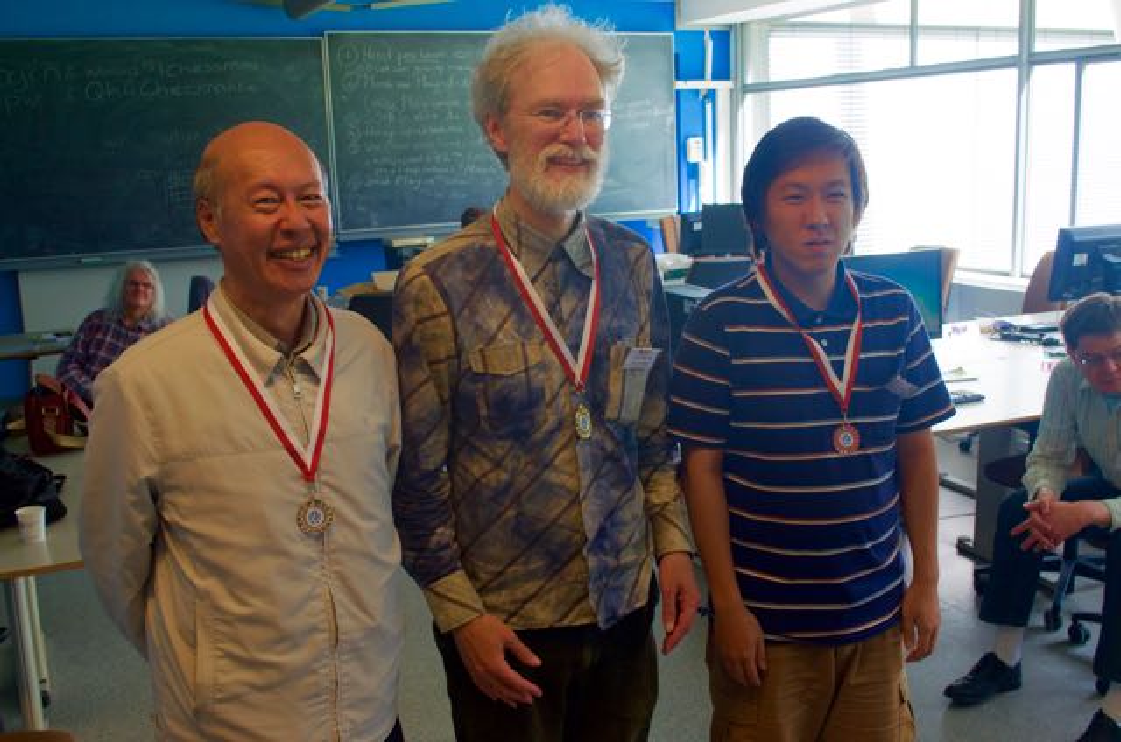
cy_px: 371
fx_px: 1119
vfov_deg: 36.7
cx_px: 560
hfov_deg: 53.2
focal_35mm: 36
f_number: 5.6
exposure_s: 1/125
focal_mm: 24
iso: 360
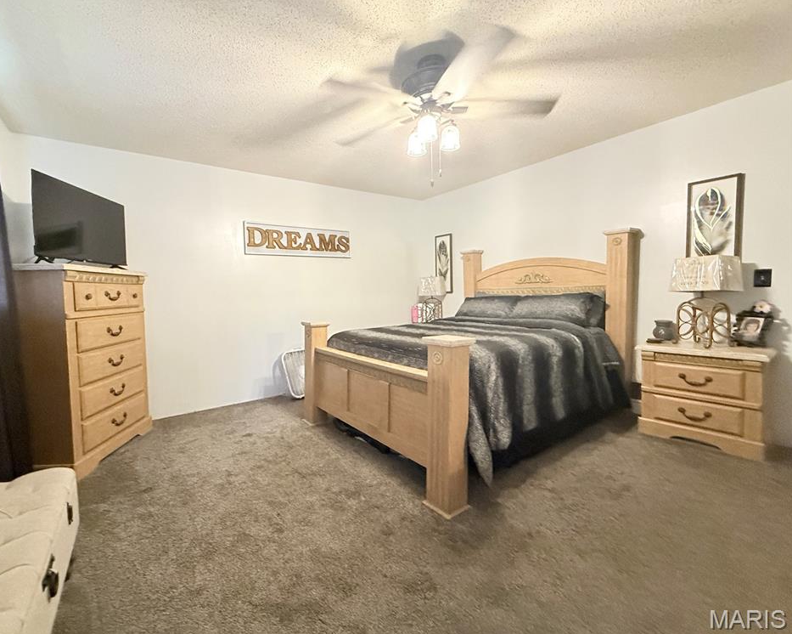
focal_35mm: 15
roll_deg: +1.9
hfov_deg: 96.5
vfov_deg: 84.0
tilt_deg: -3.6
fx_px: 352
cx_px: 360
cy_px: 311
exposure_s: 1/60
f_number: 2.2
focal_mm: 2.22
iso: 800
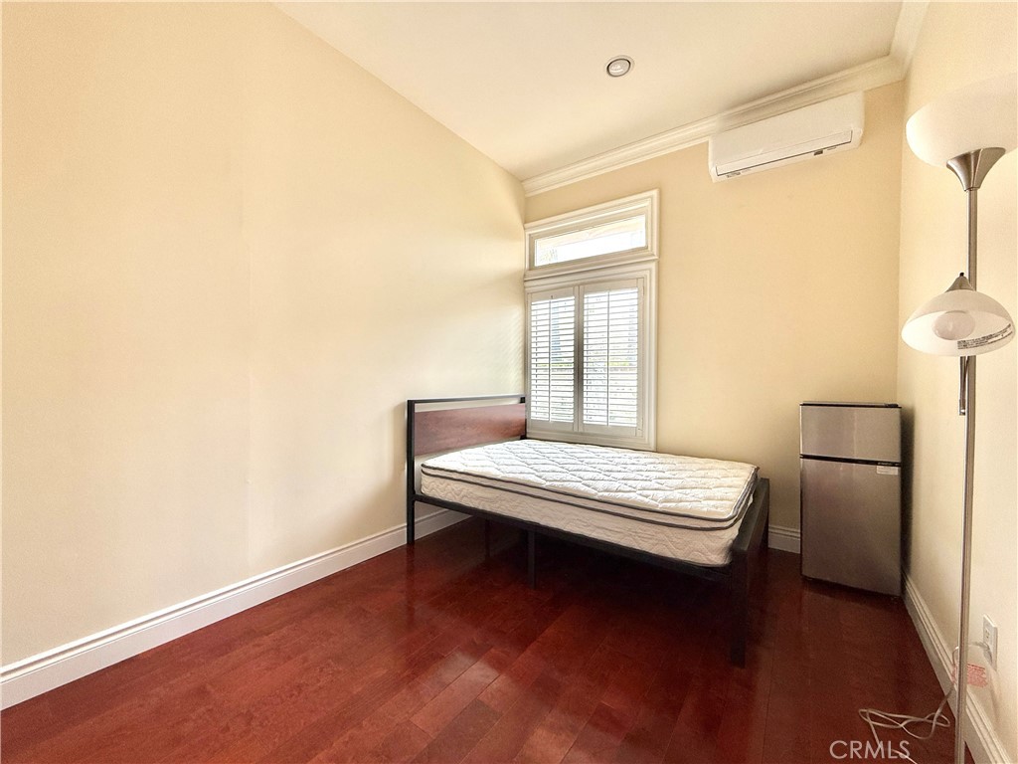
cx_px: 509
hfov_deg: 102.1
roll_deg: -0.2
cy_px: 382
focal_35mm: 14
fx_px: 412
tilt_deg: +0.1
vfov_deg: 85.7
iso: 64
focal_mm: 2.22
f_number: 2.2
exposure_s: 1/195
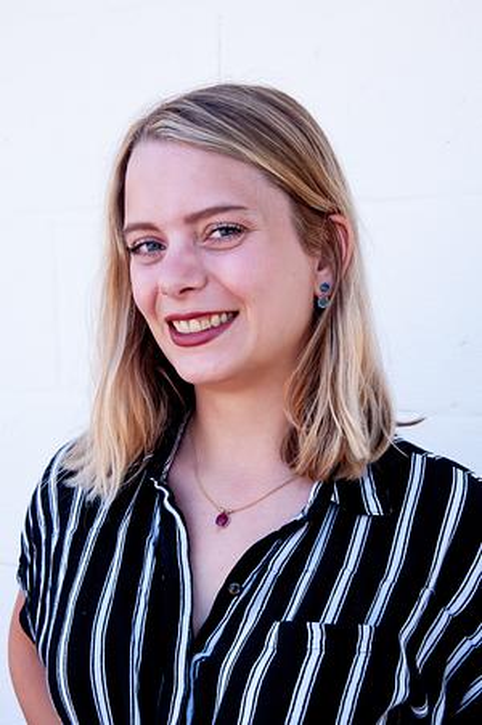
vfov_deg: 31.9
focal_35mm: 63
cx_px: 241
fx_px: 1269
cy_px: 362
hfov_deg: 21.5
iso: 1000
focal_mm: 42
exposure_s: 1/320
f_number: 9
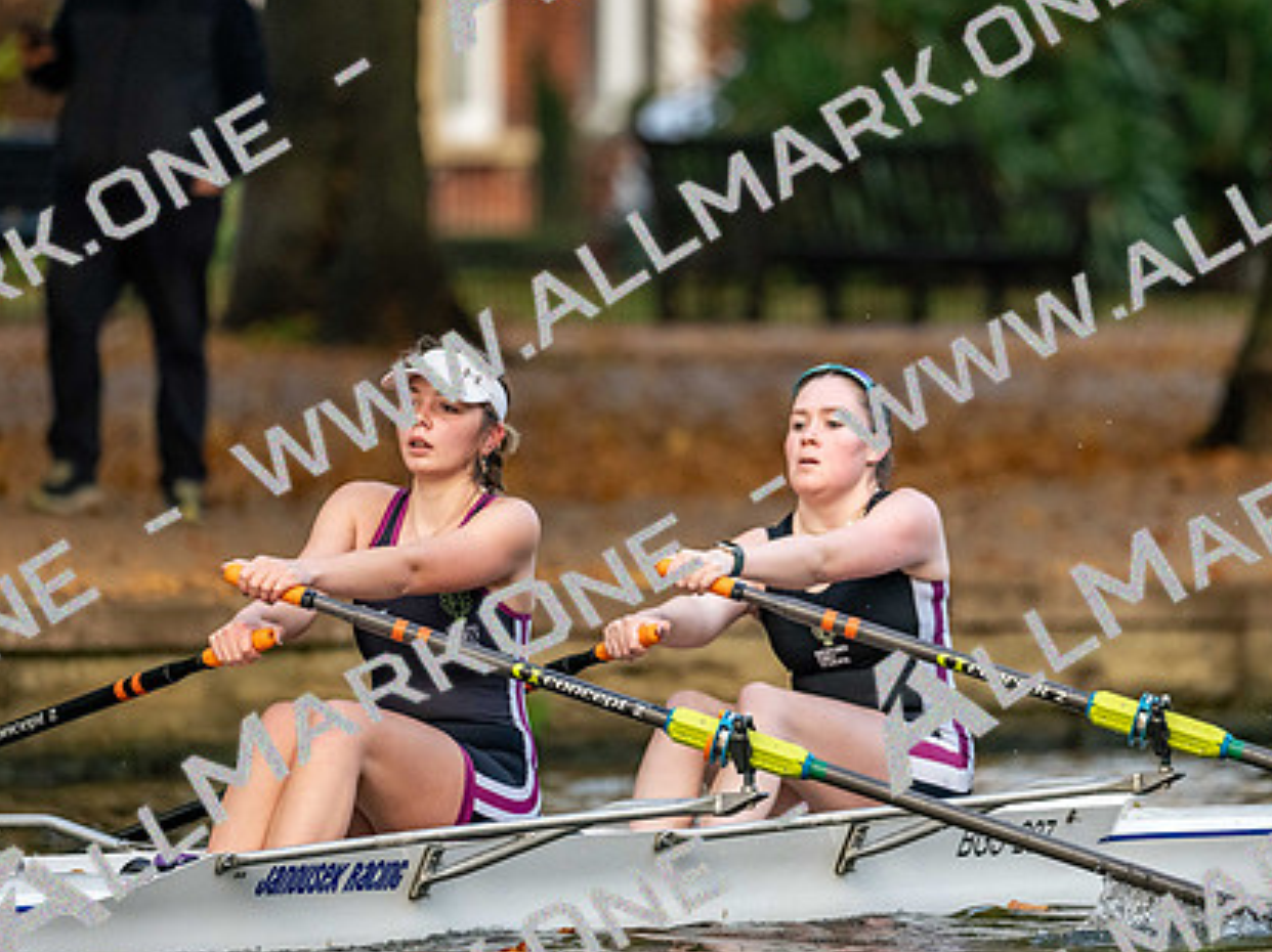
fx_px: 19795
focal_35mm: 539
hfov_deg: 3.7
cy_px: 505
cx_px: 611
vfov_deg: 2.8
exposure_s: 1/2500
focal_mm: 400
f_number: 4.5
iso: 3200
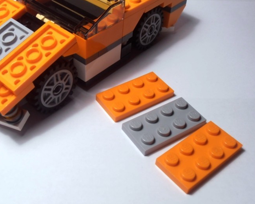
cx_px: 98
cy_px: 75
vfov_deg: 30.1
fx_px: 377
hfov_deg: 37.1
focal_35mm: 50
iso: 80
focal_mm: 6.61
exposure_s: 1/40
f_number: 3.9
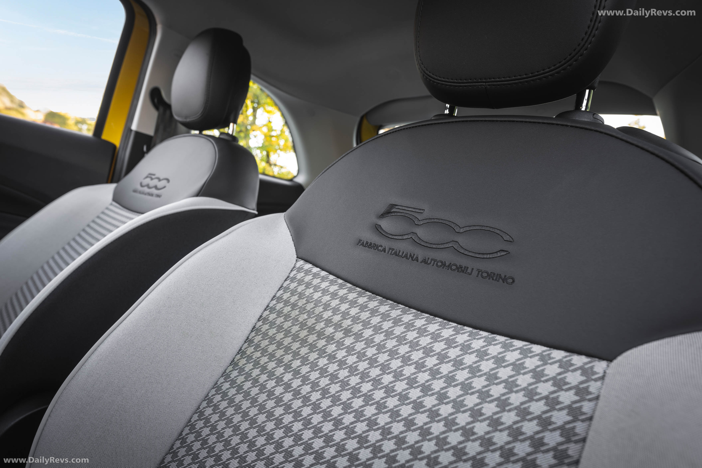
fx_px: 390
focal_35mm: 20
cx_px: 351
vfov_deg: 61.9
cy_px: 234
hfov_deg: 84.0
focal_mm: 20
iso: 400
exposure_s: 1/40
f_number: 6.3
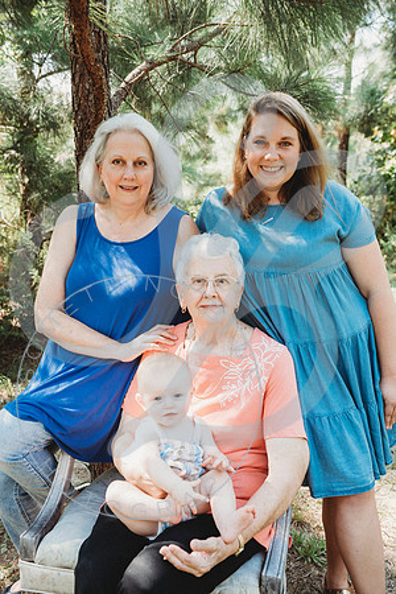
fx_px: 627
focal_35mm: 38
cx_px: 198
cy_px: 297
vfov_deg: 50.7
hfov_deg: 35.1
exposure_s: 1/100
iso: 200
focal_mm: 38
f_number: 5
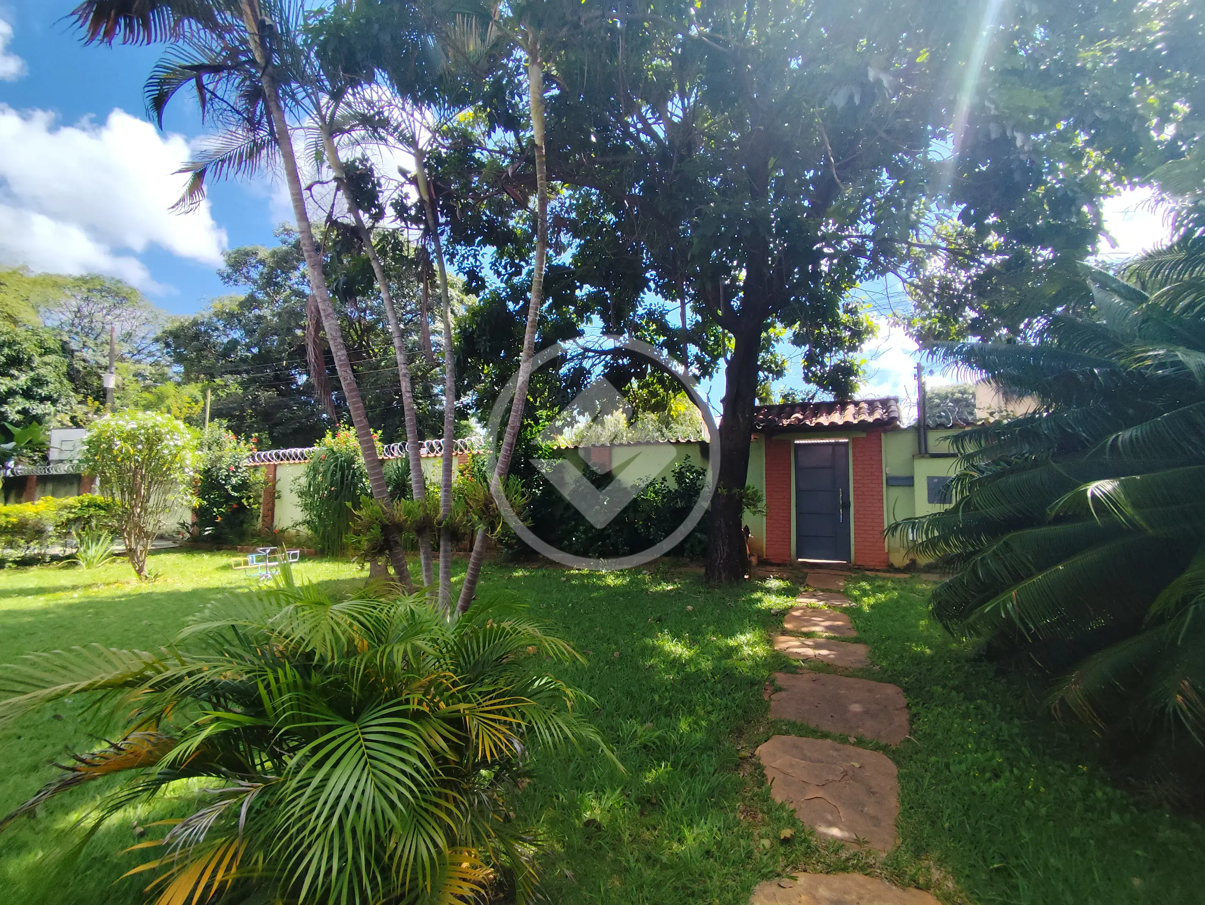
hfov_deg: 94.5
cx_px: 602
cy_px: 452
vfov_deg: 78.2
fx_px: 557
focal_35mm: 16
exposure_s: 1/1226
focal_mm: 1.65
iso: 50
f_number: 2.2
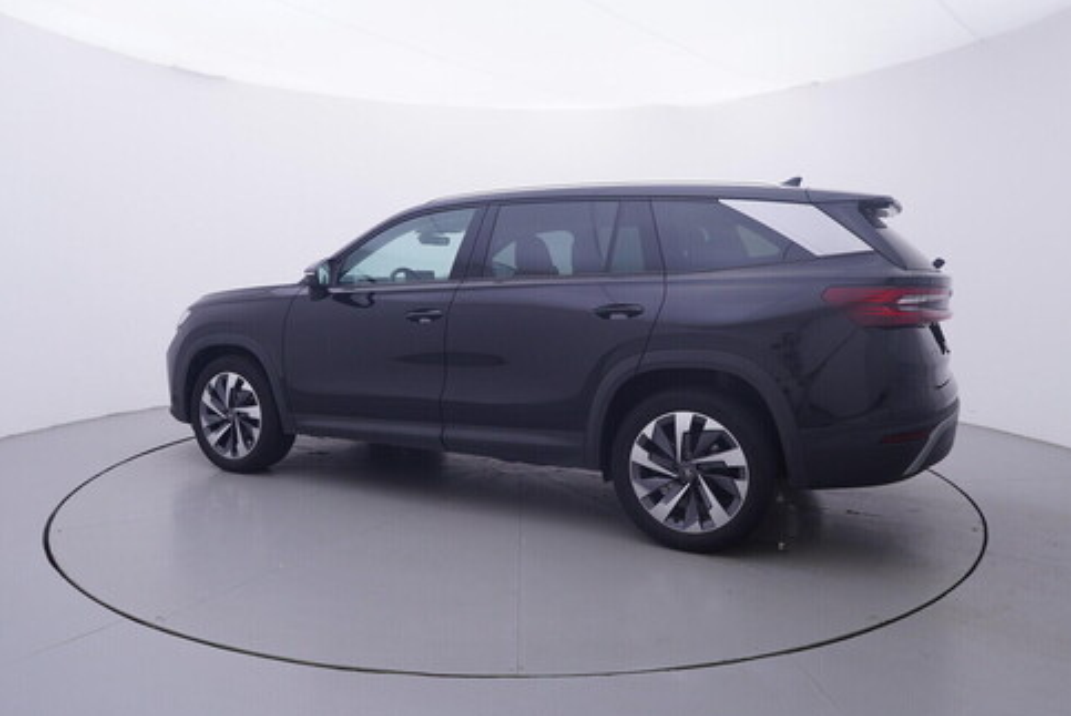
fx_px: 761
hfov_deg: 70.2
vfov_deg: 50.3
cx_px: 533
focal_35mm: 26
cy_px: 318
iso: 200
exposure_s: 1/80
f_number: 5
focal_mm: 15
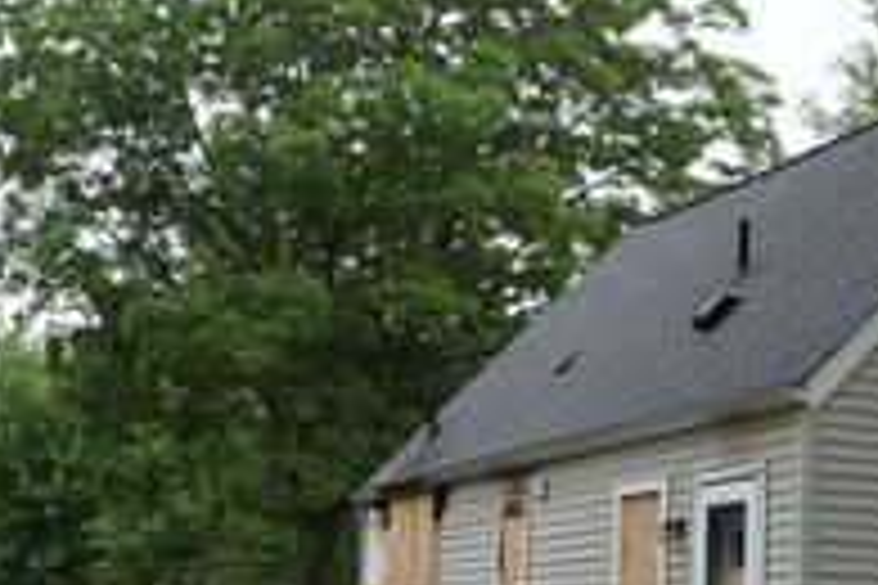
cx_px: 666
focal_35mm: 77
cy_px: 558
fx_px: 1878
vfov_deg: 17.4
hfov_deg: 26.0
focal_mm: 20
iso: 200
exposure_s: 1/250
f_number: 5
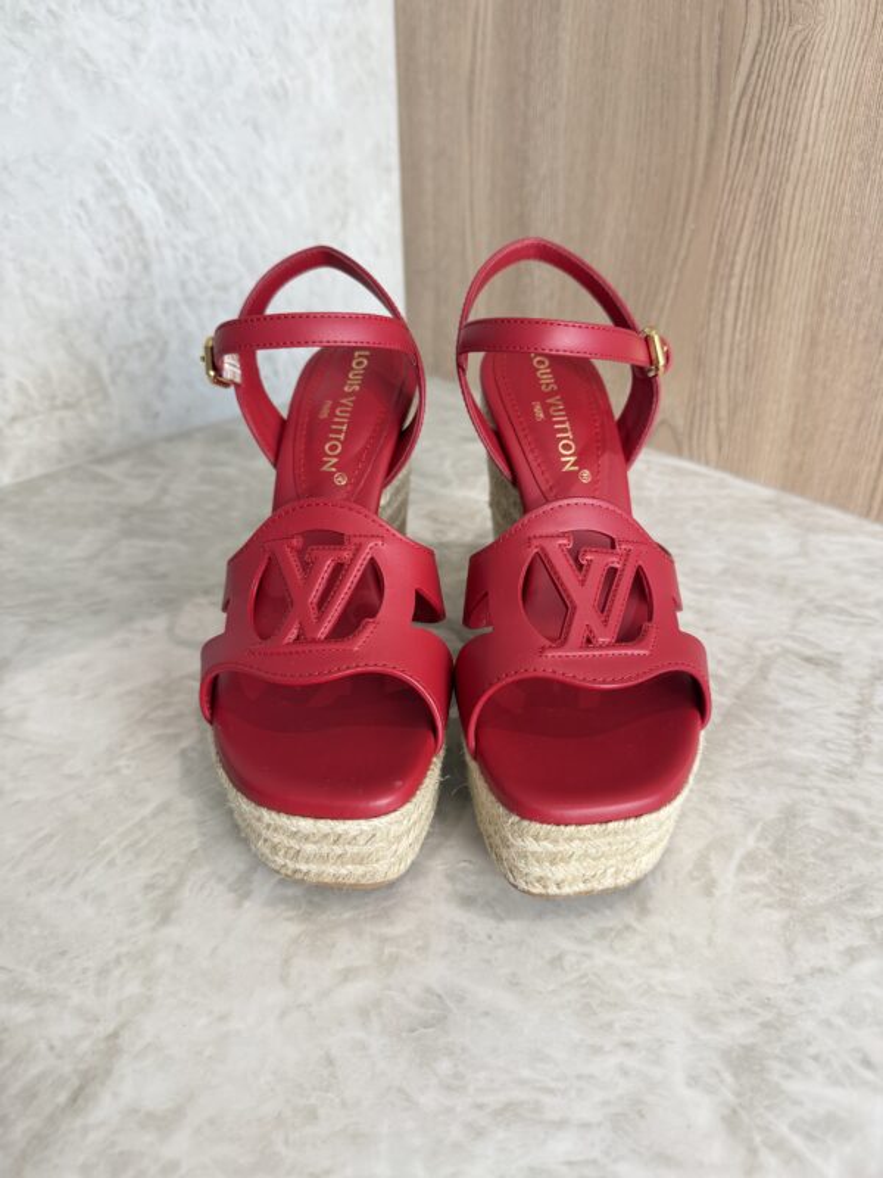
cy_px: 589
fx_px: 816
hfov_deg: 56.8
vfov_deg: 71.6
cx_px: 442
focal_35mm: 24
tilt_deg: -31.5
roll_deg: +1.3
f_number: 1.78
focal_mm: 6.76
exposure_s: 1/120
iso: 160
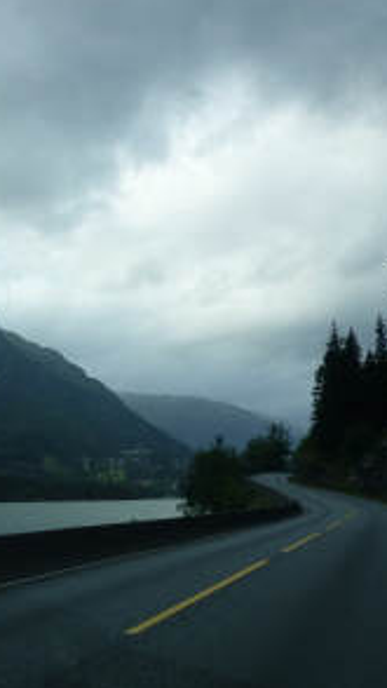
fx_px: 893
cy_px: 340
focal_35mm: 49
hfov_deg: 23.7
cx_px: 26
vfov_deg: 42.1
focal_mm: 5.5
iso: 80
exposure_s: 1/500
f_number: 2.8
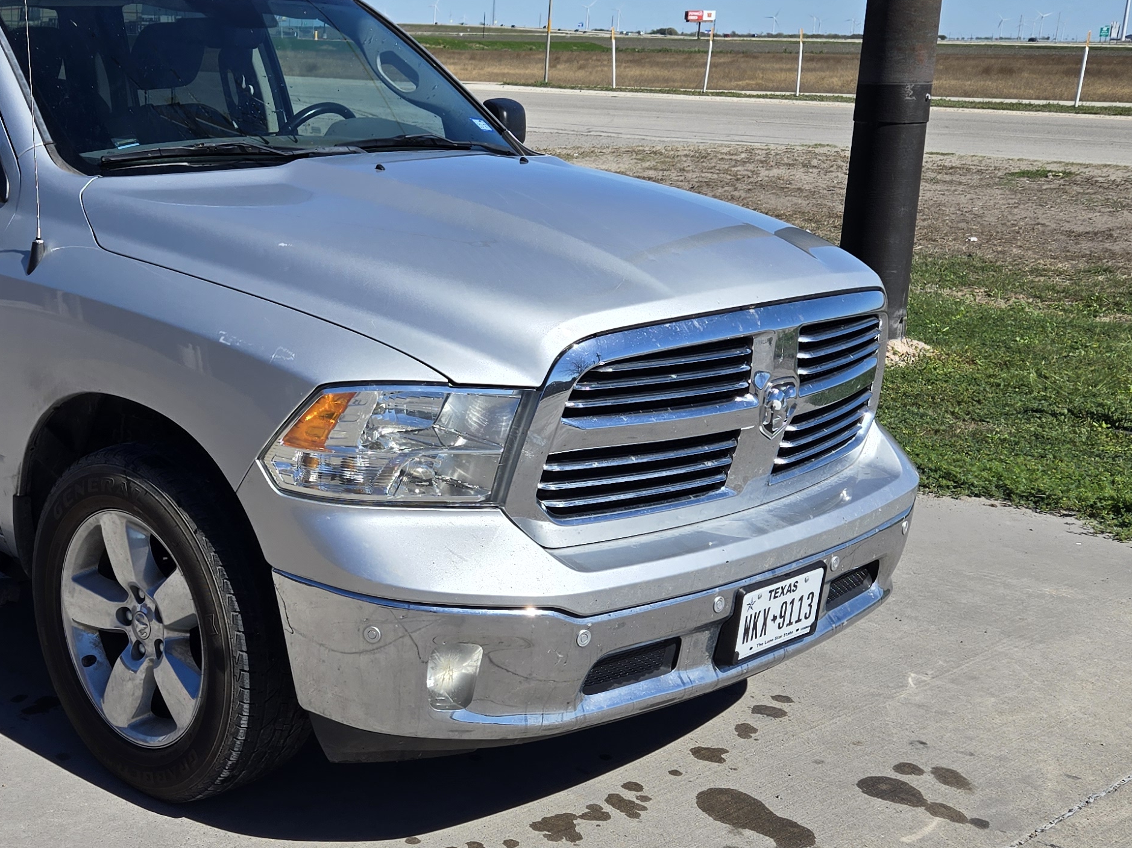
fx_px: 1602
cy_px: 481
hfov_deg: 38.1
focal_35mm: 49
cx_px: 302
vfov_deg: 29.6
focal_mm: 5.4
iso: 25
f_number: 1.8
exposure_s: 1/2586
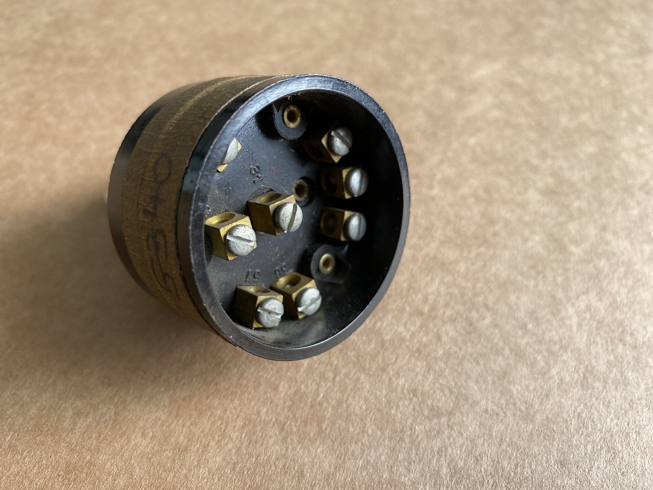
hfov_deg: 69.4
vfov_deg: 54.9
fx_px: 472
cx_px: 326
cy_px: 245
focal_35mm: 25
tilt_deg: -49.1
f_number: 1.8
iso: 64
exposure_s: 1/122
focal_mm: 4.25
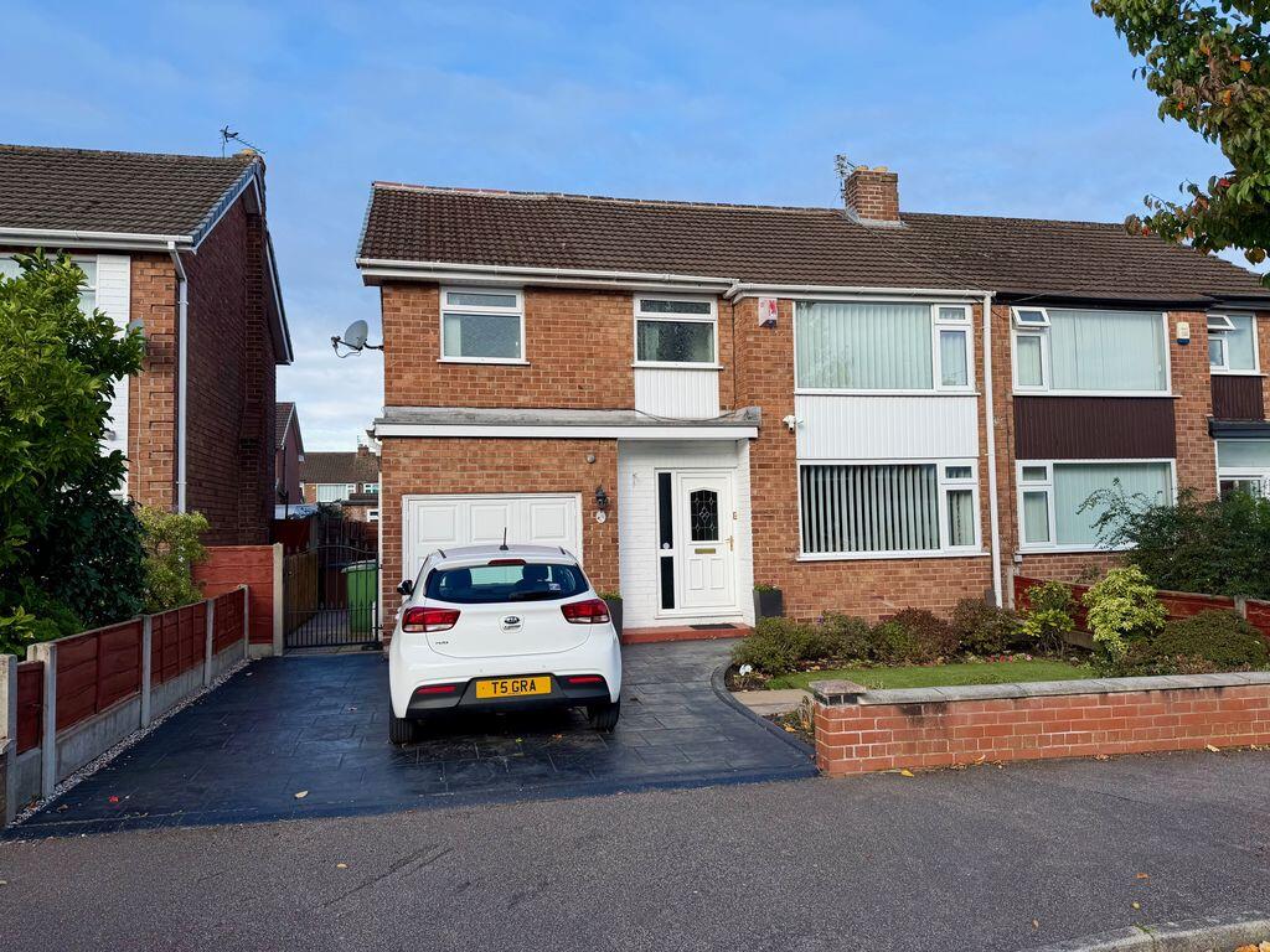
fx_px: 881
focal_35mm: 24
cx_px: 635
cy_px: 476
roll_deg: +1.7
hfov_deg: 71.6
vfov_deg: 56.8
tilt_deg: +3.1
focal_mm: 6.76
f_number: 1.78
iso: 80
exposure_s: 1/1812
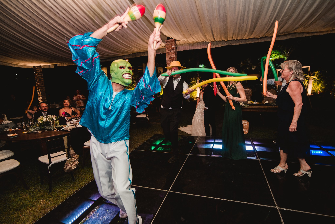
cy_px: 112
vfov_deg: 64.6
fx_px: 177
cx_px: 168
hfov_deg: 86.9
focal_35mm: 19
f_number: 3.2
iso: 1250
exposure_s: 1/125
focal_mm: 19
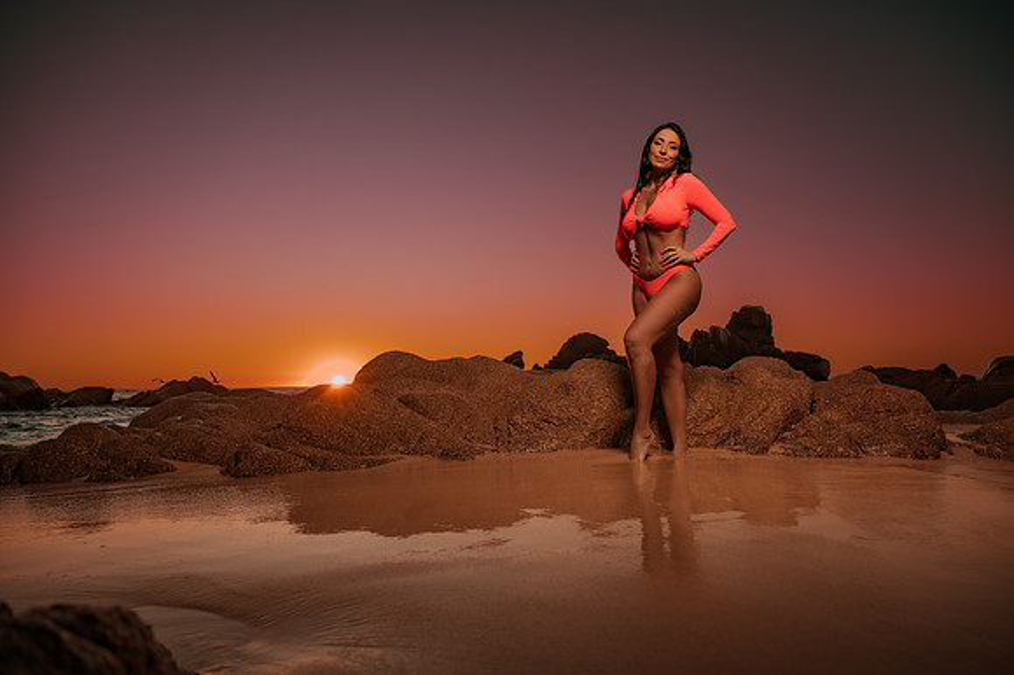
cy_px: 338
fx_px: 676
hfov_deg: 73.8
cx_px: 507
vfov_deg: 53.1
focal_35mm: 24
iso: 50
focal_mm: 24
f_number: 4
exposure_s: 1/500
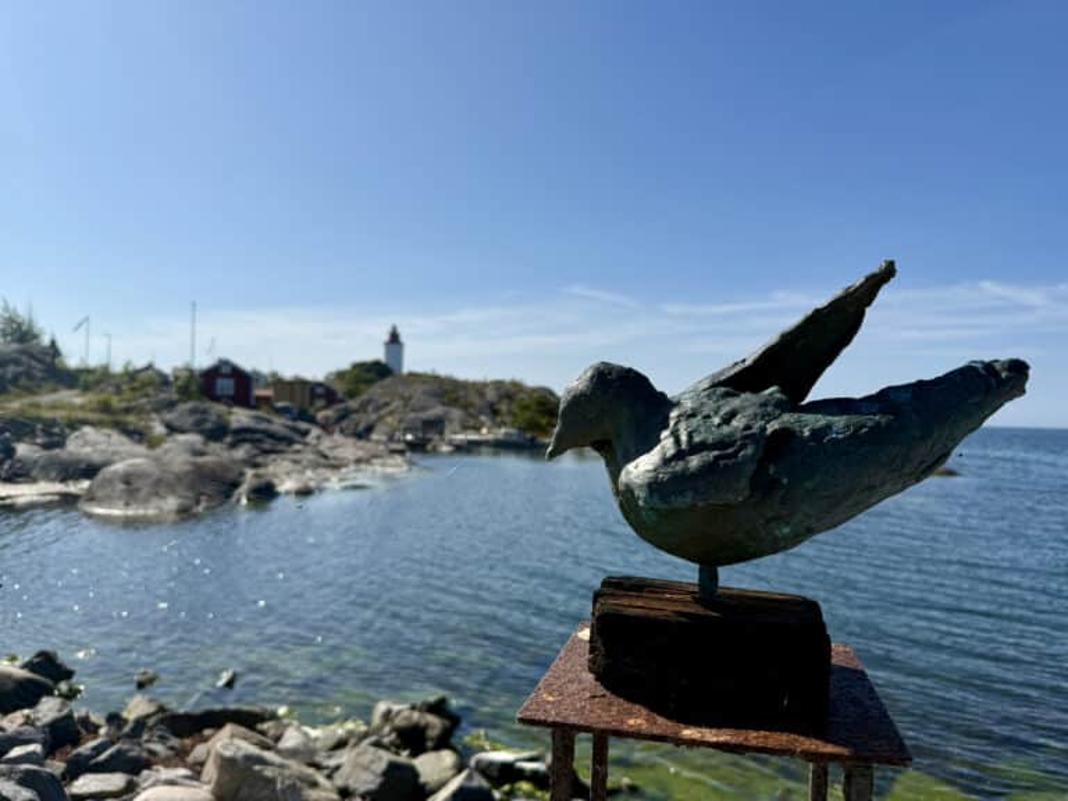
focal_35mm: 24
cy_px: 400
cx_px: 534
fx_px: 740
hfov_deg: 71.6
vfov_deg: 56.8
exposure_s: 1/10309
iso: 80
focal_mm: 6.76
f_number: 1.78
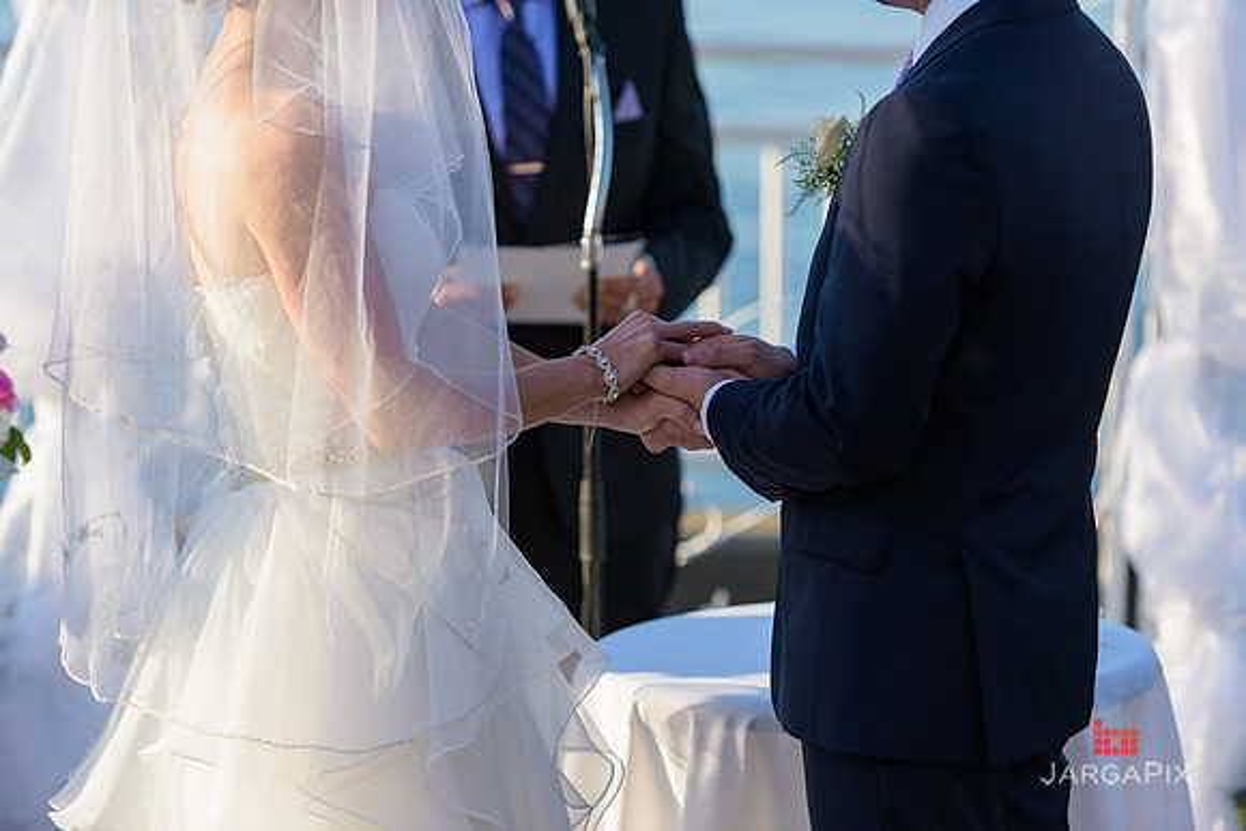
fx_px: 4846
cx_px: 623
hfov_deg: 14.7
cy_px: 416
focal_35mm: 140
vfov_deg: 9.8
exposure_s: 1/1600
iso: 200
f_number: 3.2
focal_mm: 140
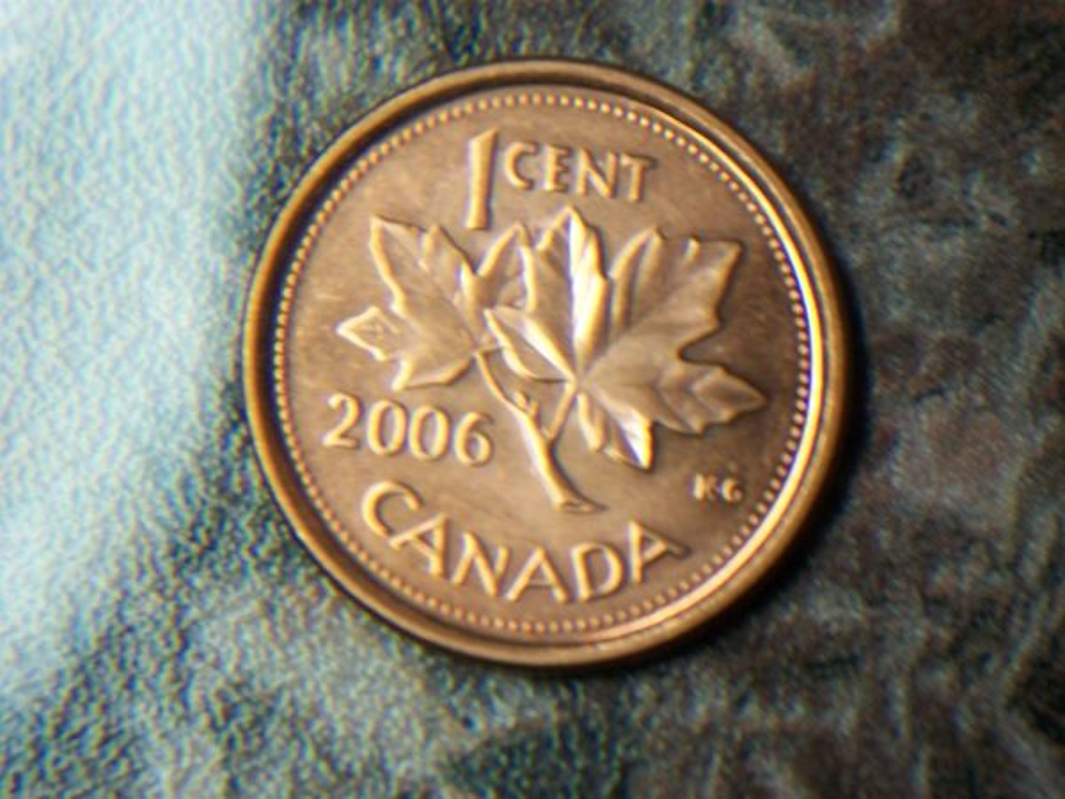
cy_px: 400
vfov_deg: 15.4
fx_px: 2954
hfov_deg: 20.4
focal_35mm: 96
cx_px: 532
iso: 160
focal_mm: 17.1
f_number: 5.2
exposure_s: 1/15
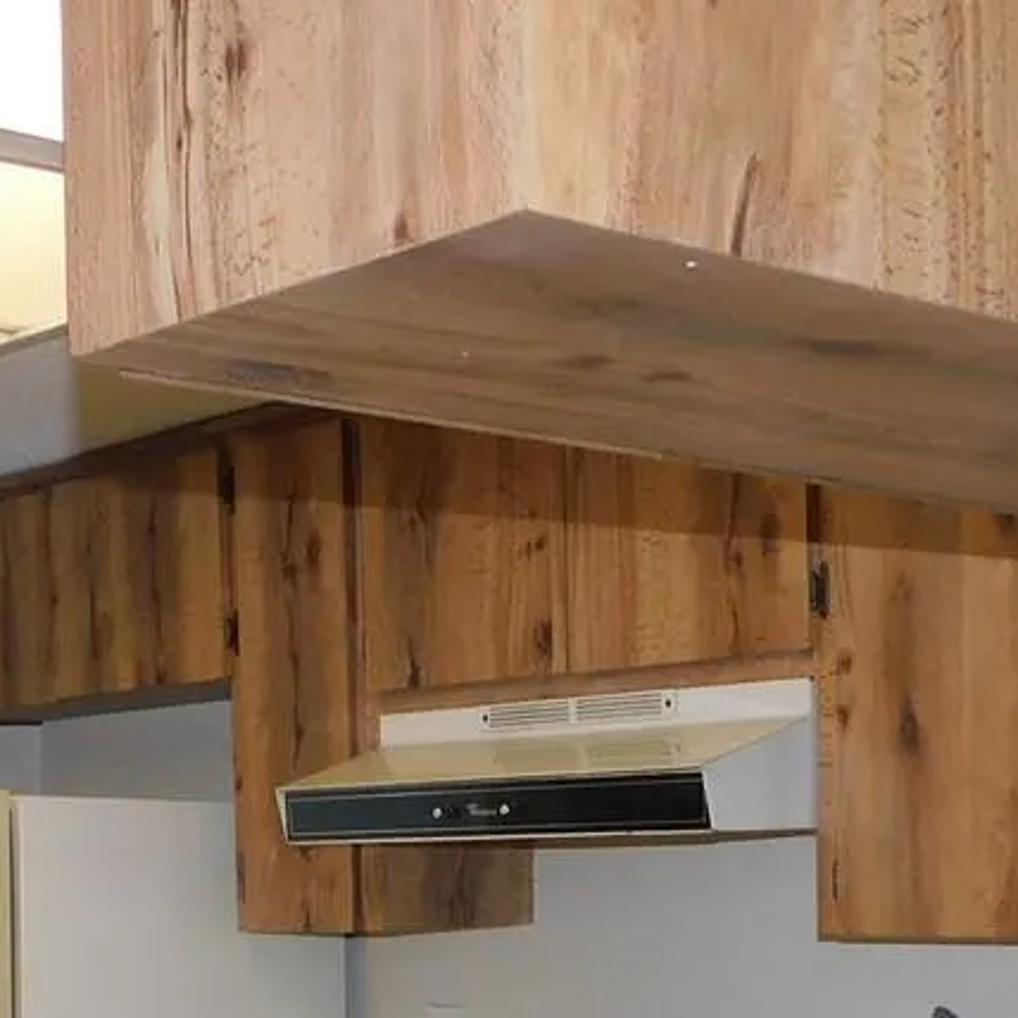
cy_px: 1056
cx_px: 243
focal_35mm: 76
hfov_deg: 22.5
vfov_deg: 21.8
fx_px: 2529
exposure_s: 1/30
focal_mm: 4
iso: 200
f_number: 3
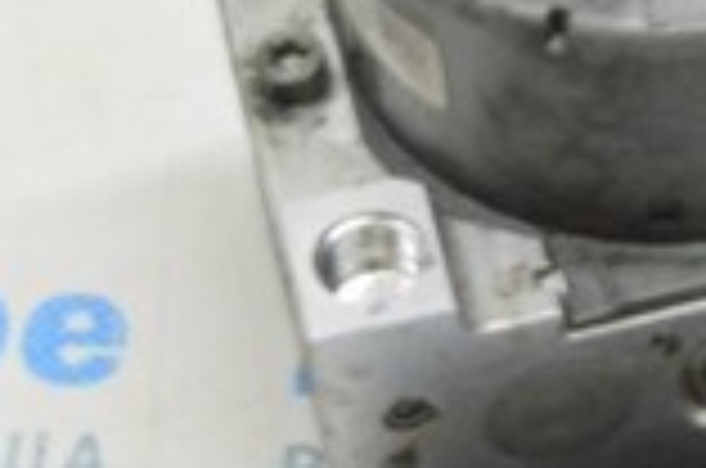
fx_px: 4189
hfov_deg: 9.6
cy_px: 137
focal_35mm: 214
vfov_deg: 6.4
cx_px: 684
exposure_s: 1/15
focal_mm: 35
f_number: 20
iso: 6400
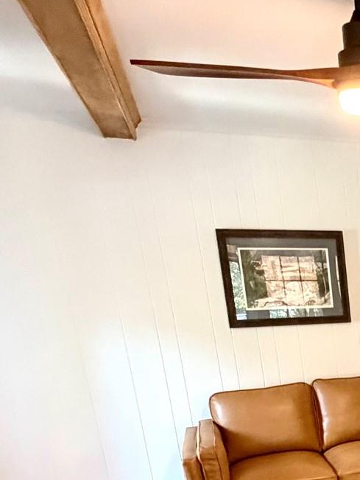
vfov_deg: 39.4
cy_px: 445
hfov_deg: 25.6
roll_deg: +2.2
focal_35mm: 44
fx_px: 610
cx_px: 524
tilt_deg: -14.7
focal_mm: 2.22
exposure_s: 1/59
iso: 640
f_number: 2.2
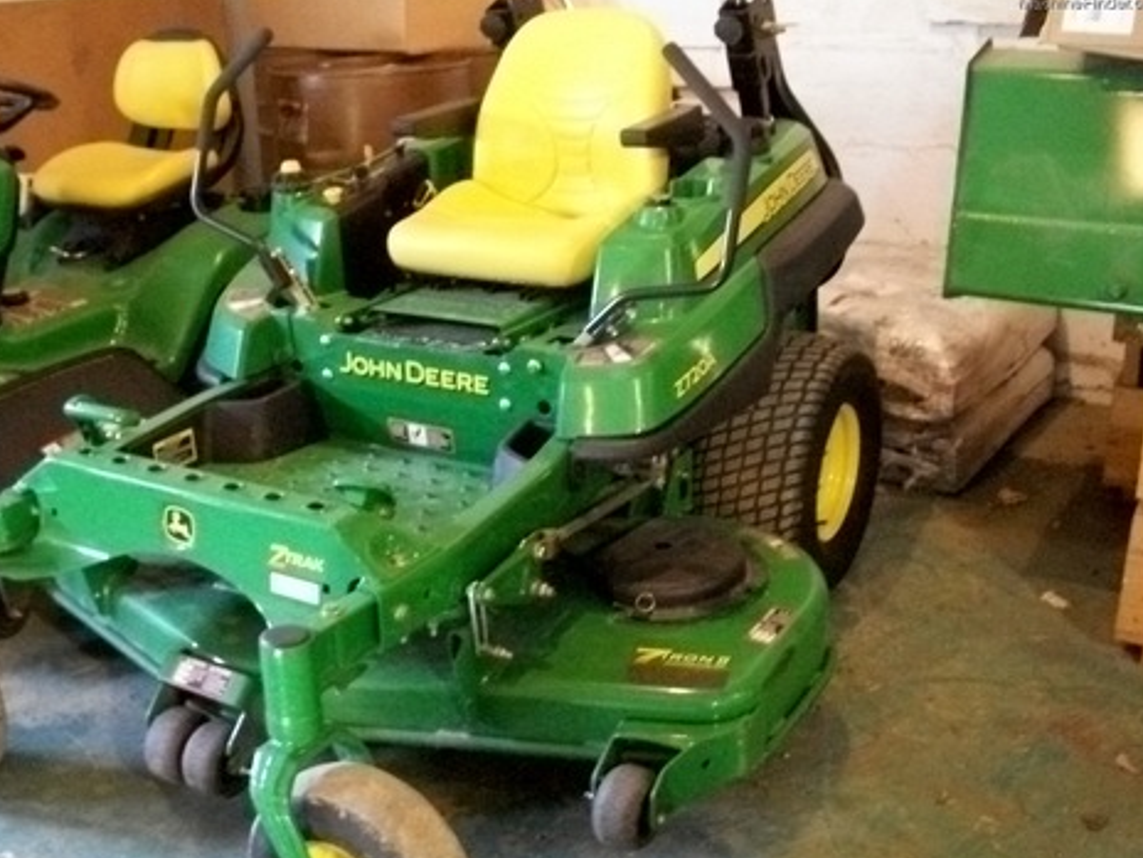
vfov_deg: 35.1
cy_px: 488
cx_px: 495
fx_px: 1354
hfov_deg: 45.7
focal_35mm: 41
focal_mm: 6.3
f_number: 3.1
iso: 800
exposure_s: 1/13
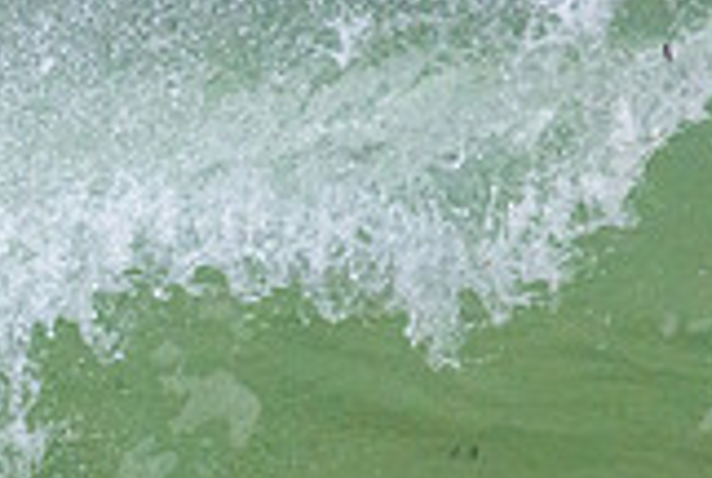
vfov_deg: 0.5
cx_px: -177
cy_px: 600
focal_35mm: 2879
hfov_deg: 0.7
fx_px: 57045
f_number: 11
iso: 7200
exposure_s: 1/3200
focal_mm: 800
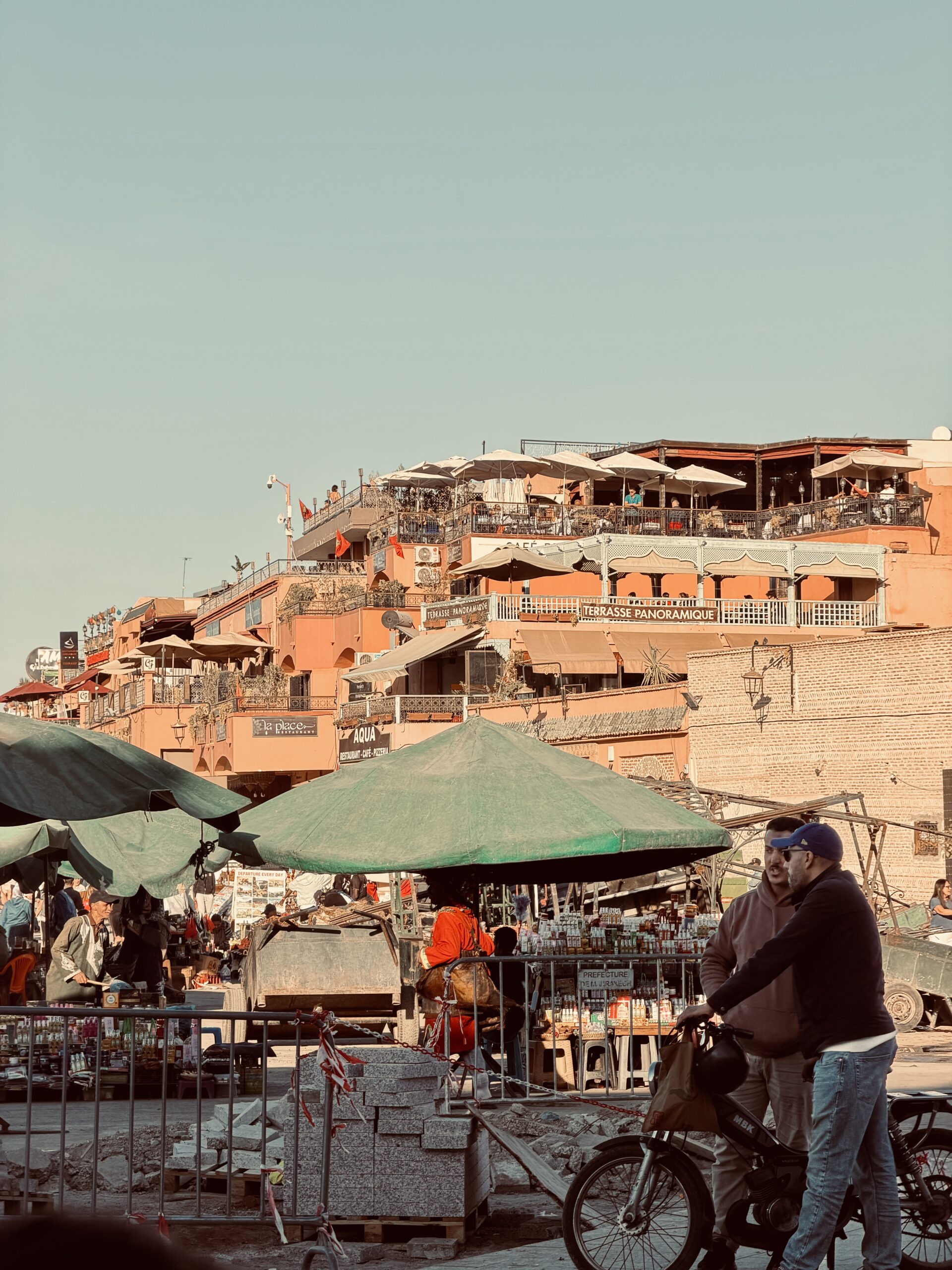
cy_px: 635
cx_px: 476
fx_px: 3667
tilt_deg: +4.0
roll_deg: +0.7
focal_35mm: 100
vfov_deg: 19.6
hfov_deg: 14.8
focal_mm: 16.89
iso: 32
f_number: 2.8
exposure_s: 1/631
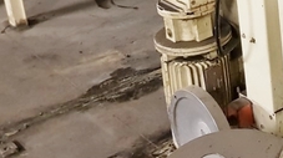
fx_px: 674
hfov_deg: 20.3
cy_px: -37
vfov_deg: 13.0
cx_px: 425
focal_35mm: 90
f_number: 1.7
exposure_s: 1/10
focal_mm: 4.2
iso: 320
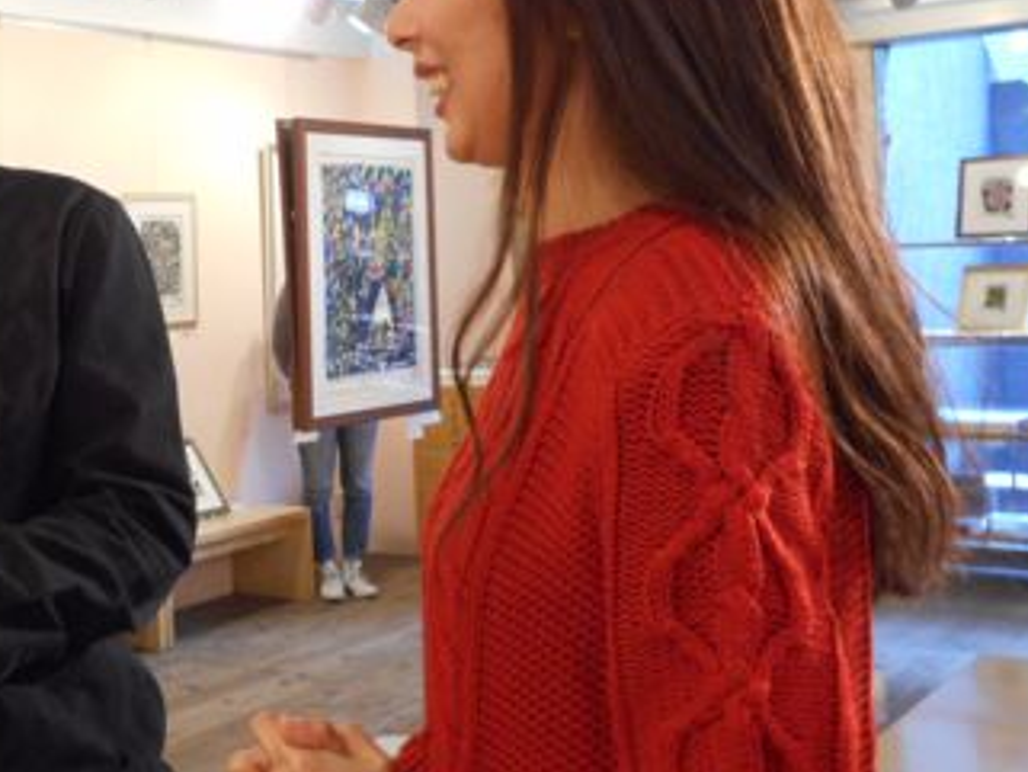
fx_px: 1575
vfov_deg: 27.5
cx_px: 240
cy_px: 300
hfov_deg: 35.3
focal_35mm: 53
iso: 400
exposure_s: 1/15
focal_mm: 6
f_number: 4.2
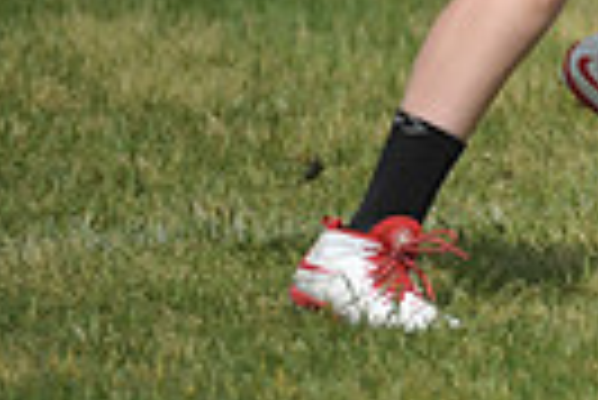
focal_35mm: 1220
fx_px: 20287
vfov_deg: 1.1
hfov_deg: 1.7
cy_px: -292
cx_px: 1241
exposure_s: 1/6400
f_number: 4
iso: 640
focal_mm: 280
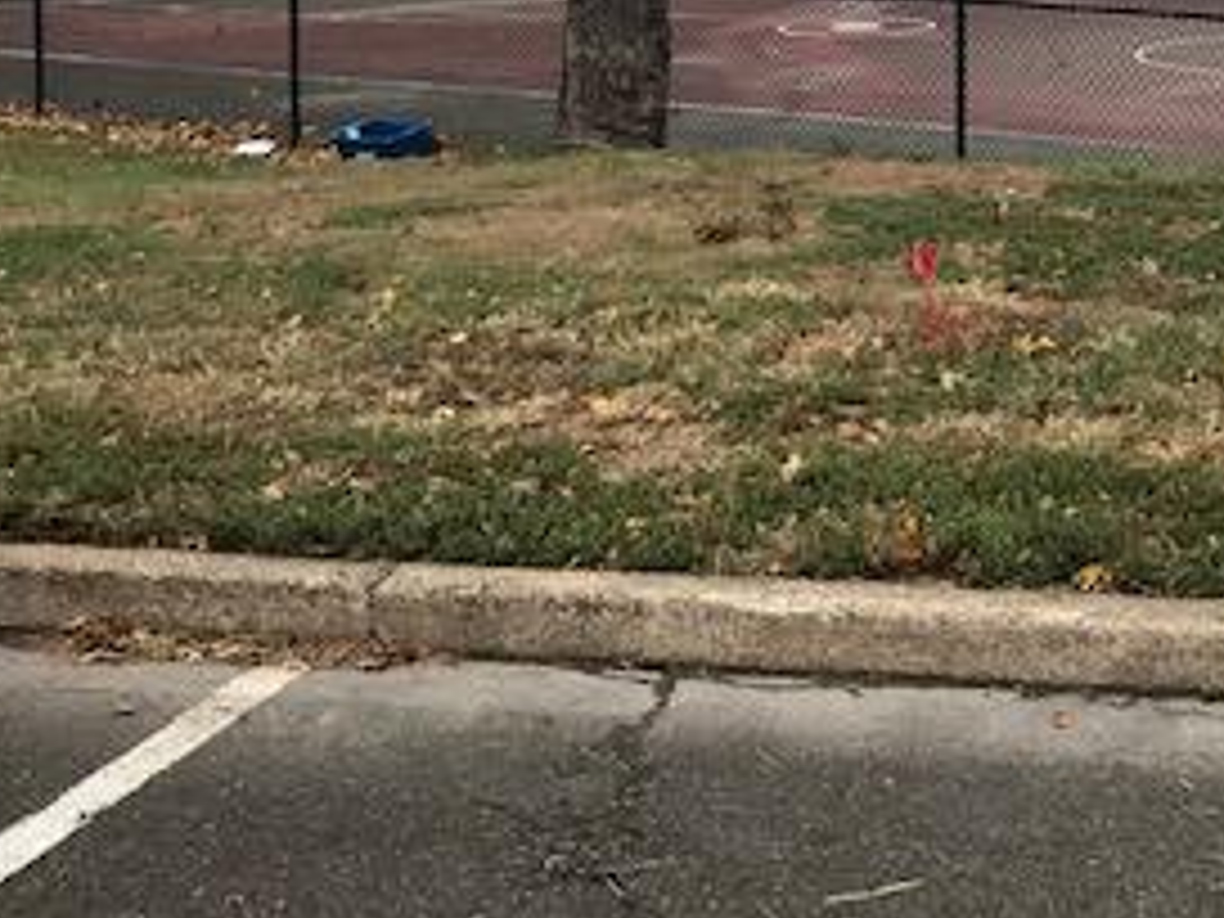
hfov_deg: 28.0
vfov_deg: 21.4
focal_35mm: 66
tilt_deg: -5.1
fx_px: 2334
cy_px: -9
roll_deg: +0.4
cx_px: 1152
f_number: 1.8
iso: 20
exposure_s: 1/622
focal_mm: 3.99
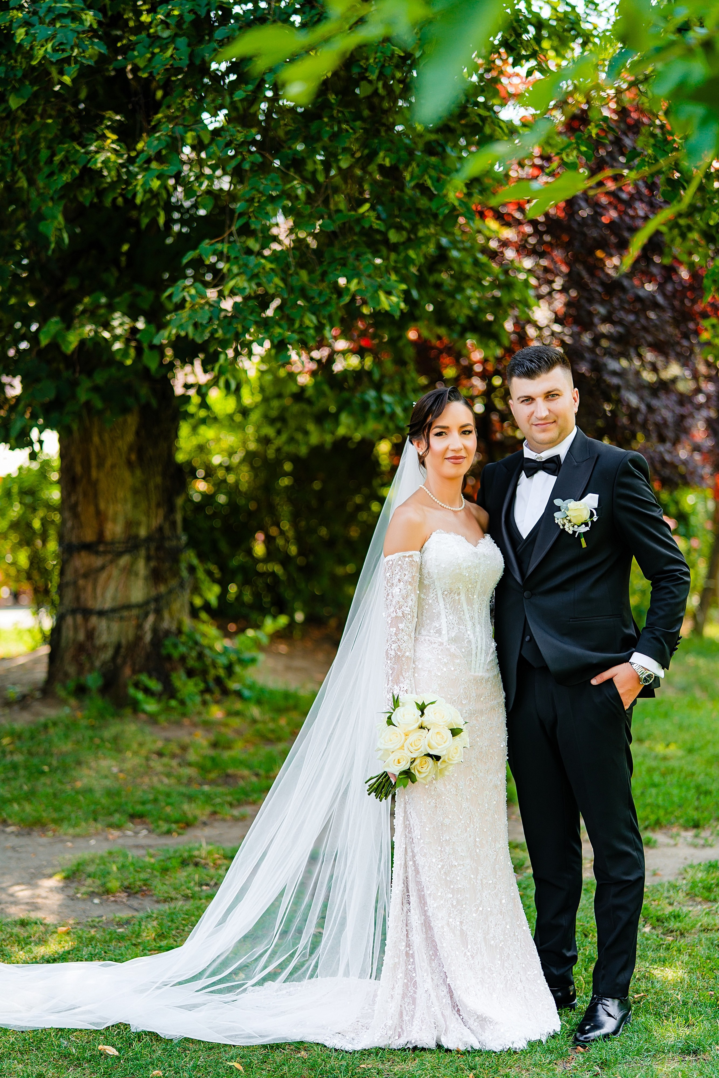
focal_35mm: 50
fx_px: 1498
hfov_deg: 27.0
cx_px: 360
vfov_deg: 39.6
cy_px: 539
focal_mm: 50
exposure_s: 1/800
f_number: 1.4
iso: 125
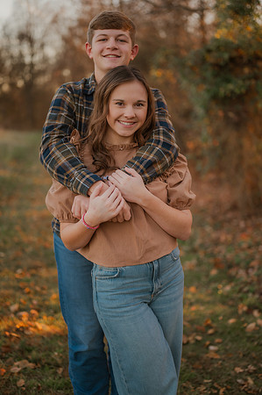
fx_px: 547
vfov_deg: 39.6
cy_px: 198
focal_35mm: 50
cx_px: 131
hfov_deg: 26.9
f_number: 1.8
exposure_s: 1/125
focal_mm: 50
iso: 125
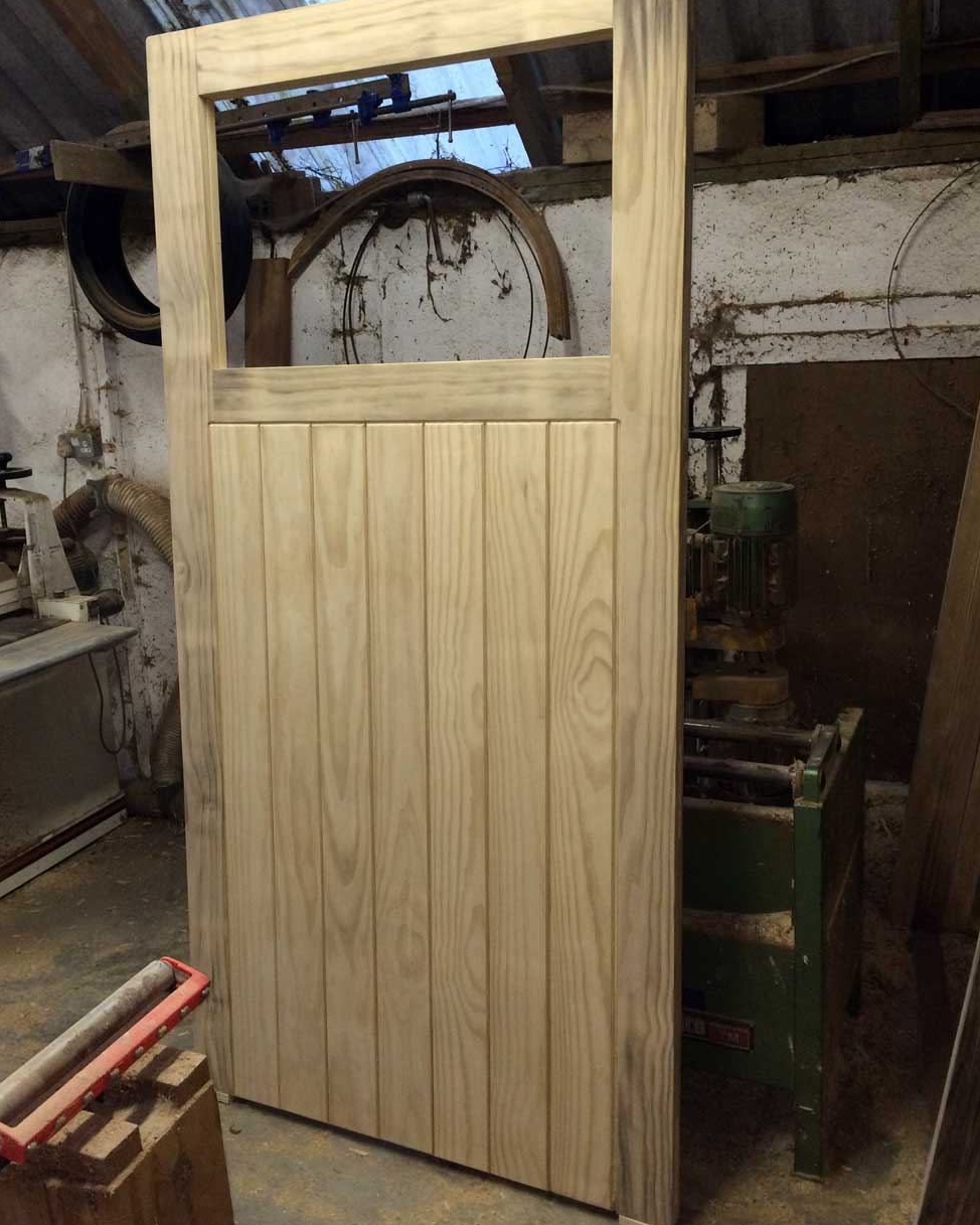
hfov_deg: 47.1
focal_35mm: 31
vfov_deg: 57.1
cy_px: 580
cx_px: 486
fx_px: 1124
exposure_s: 1/33
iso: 125
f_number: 2.2
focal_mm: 4.15
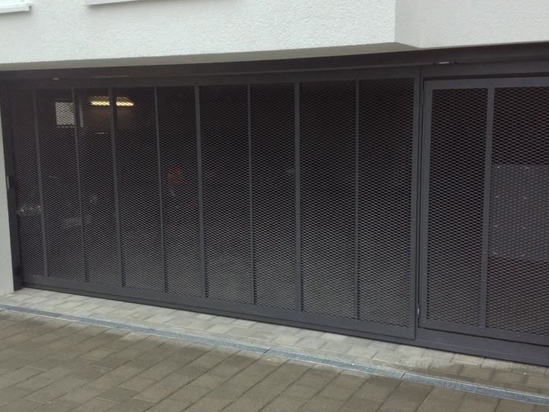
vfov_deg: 31.5
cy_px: 216
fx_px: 730
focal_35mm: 46
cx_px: 268
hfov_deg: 41.2
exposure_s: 1/325
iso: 50
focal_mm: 4.28
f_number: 2.4
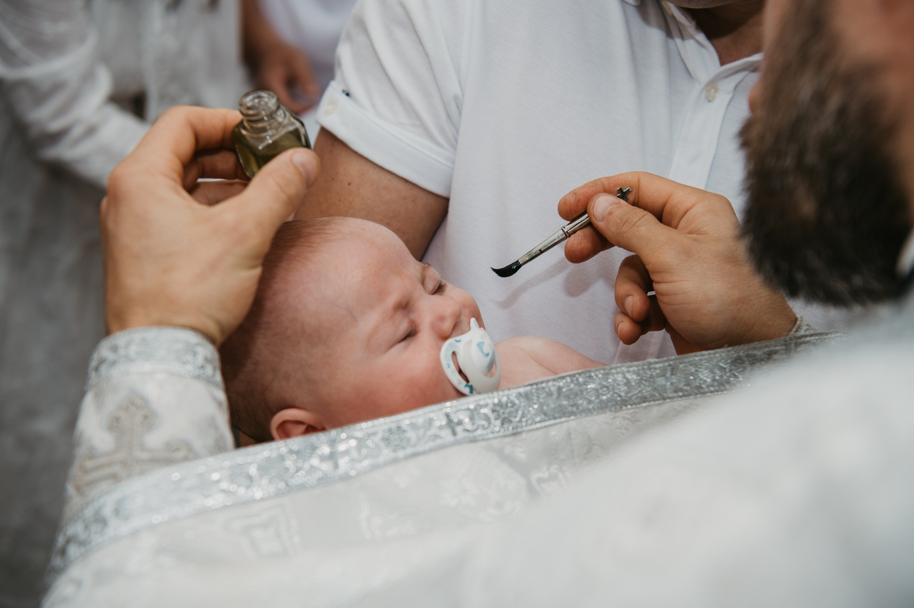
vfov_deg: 27.2
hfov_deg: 39.9
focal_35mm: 50
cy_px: 314
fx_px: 1258
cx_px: 442
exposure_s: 1/160
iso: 125
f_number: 4
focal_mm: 48
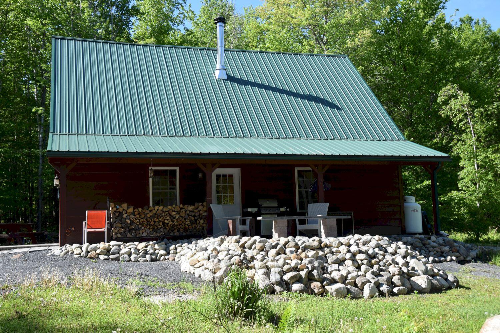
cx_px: 250
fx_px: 583
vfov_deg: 31.9
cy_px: 166
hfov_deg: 46.4
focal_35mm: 42
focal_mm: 28
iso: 200
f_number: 8
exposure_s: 1/250
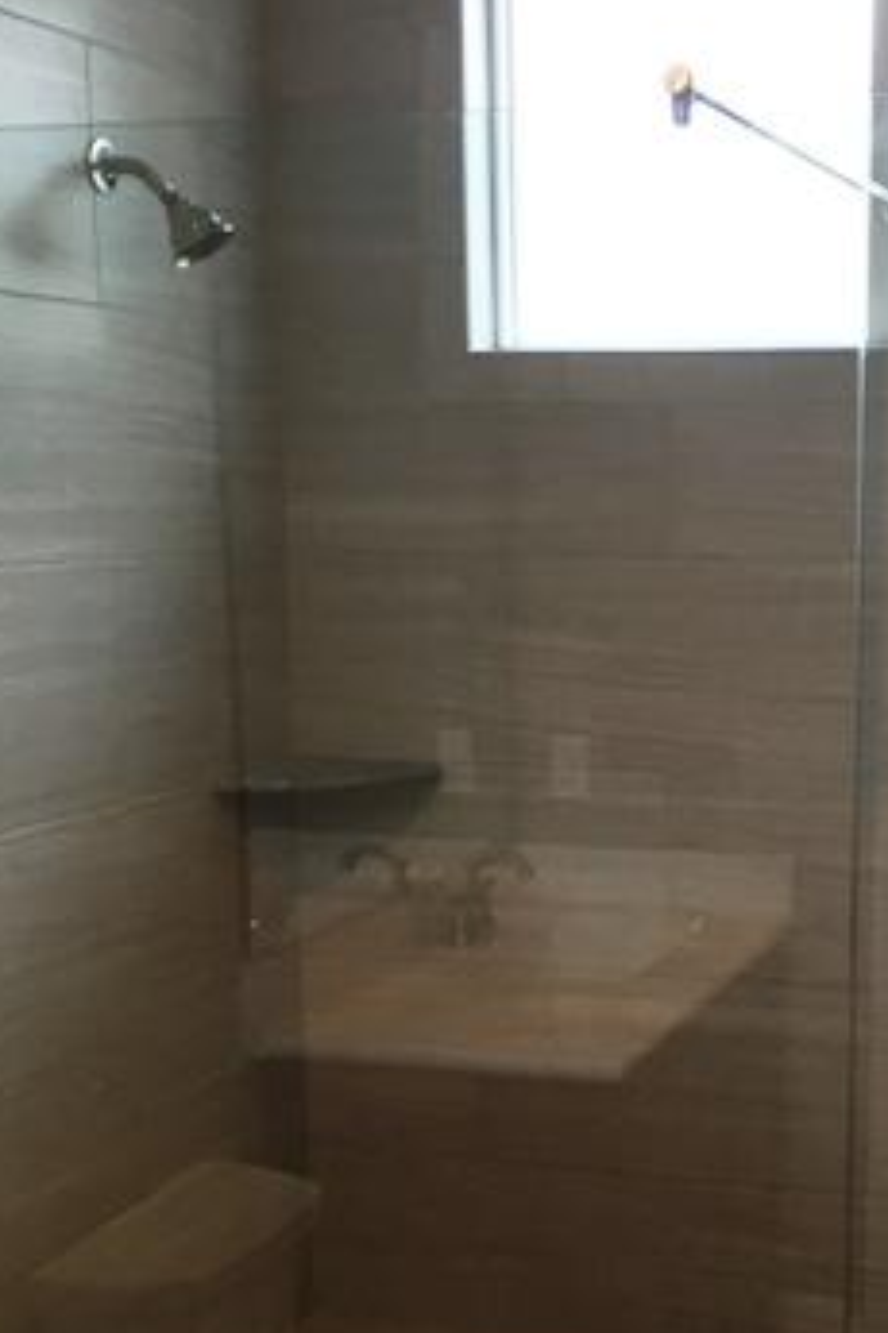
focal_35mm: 56
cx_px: 714
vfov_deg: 35.1
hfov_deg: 23.8
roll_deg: -0.5
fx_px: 2072
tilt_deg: -11.7
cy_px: 947
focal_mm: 4.15
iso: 80
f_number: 2.2
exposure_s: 1/30
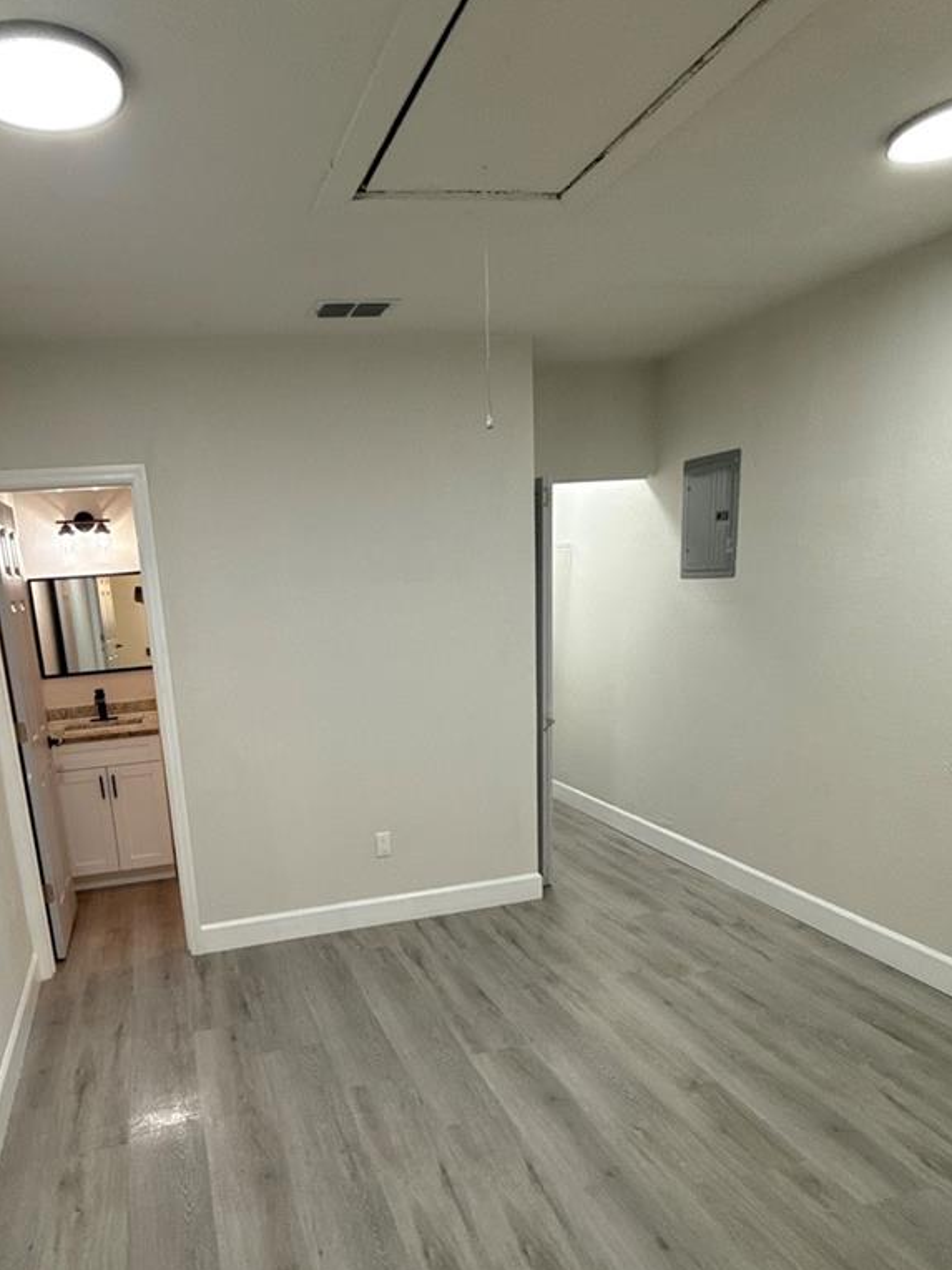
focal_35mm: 22
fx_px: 807
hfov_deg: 59.7
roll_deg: +3.4
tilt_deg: -12.5
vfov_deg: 75.4
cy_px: 773
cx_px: 321
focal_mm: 2.22
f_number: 2.2
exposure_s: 1/120
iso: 200
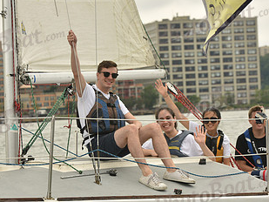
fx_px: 1290
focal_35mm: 166
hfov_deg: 11.9
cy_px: 160
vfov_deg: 8.9
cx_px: 111
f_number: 6.3
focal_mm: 92
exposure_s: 1/1250
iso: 320
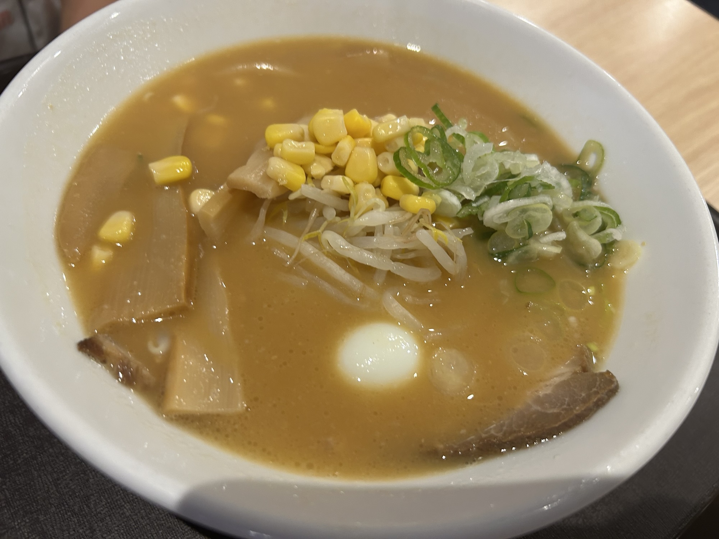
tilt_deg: -53.3
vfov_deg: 53.1
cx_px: 360
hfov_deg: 67.3
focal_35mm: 26
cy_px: 270
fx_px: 540
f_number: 1.5
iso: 125
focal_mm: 5.7
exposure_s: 1/50
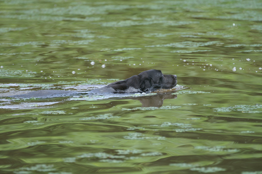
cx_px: 131
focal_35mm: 750
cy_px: 87
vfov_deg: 1.8
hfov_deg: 2.8
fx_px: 5454
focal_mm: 500
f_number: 4.5
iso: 100
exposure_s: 1/250
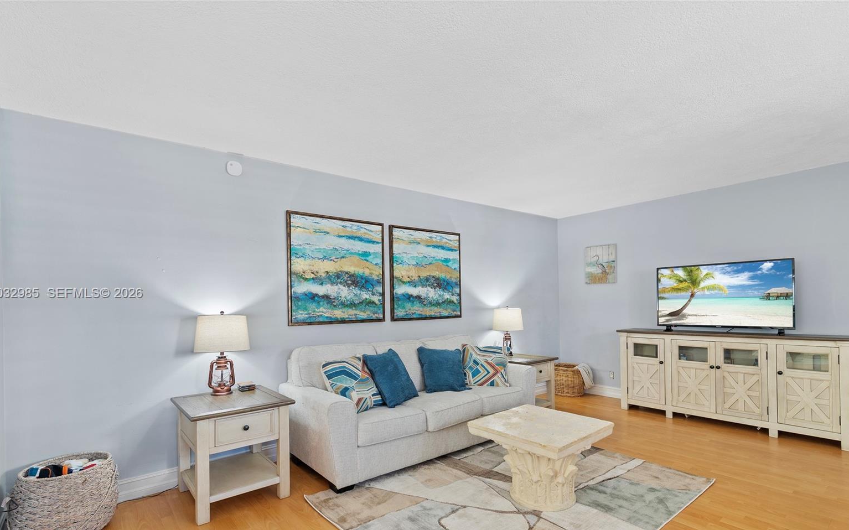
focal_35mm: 17
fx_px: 393
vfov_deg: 67.8
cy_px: 294
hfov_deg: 94.4
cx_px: 413
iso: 400
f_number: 8
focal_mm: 16
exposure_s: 1/2
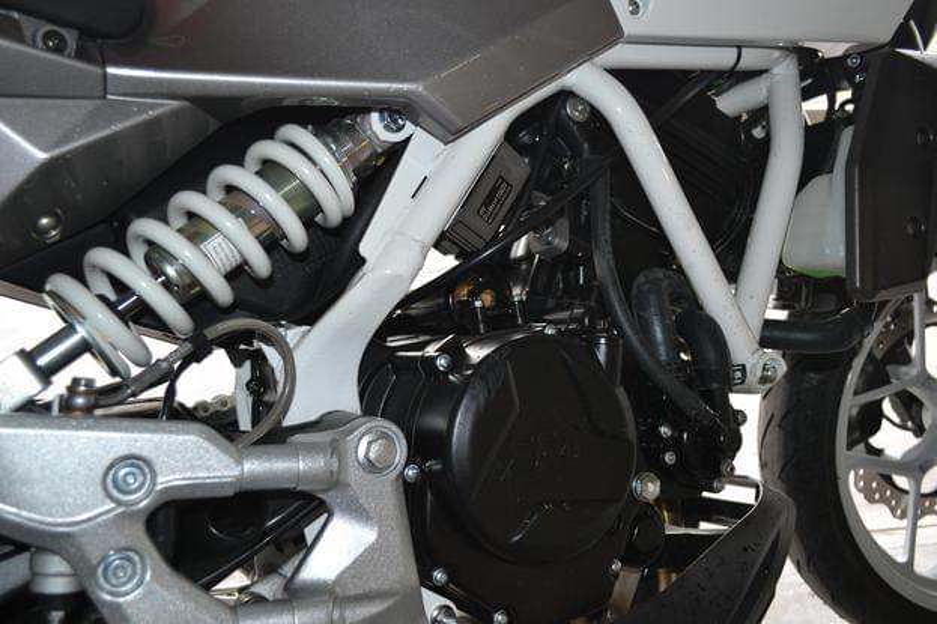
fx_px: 859
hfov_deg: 57.2
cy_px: 312
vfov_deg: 39.9
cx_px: 468
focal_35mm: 33
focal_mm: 22
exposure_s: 1/60
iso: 640
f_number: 3.8
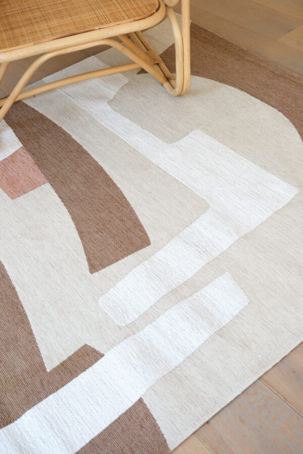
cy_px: 227
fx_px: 707
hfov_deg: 24.2
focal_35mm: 56
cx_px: 152
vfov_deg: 35.6
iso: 125
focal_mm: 37.6
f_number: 4
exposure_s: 1/2400
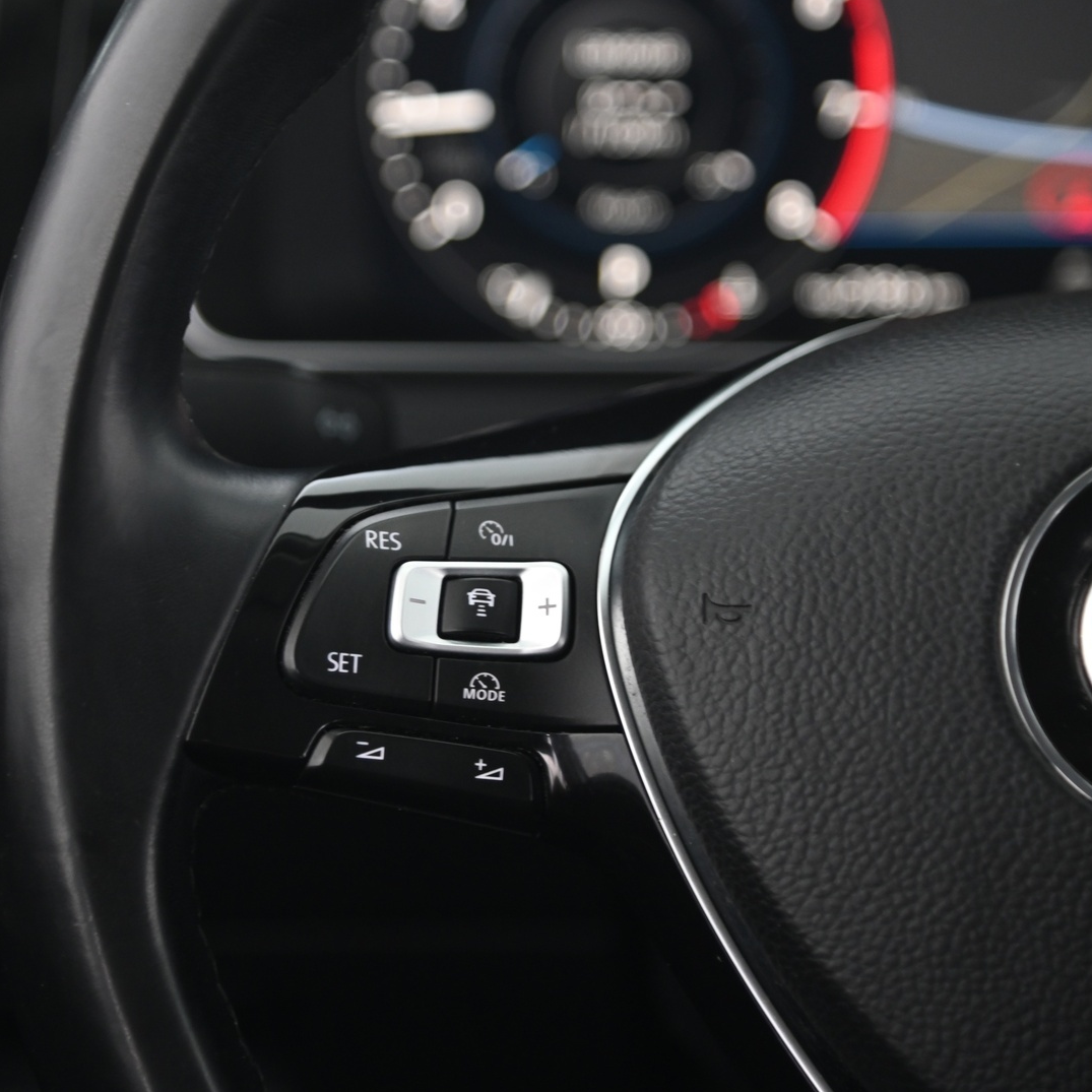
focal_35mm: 154
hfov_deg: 11.3
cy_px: 548
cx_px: 398
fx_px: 5496
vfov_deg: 11.3
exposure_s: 1/15
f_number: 4
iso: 2000
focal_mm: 120
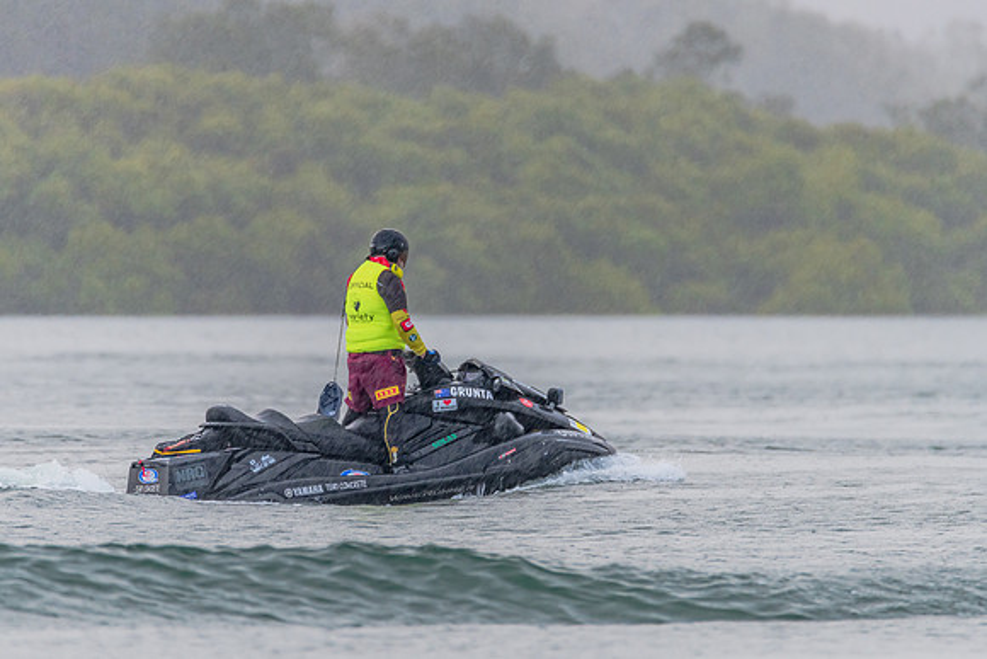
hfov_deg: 2.9
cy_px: 331
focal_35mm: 701
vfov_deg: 2.0
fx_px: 19234
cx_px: 446
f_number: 6.3
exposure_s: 1/250
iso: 800
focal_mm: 600
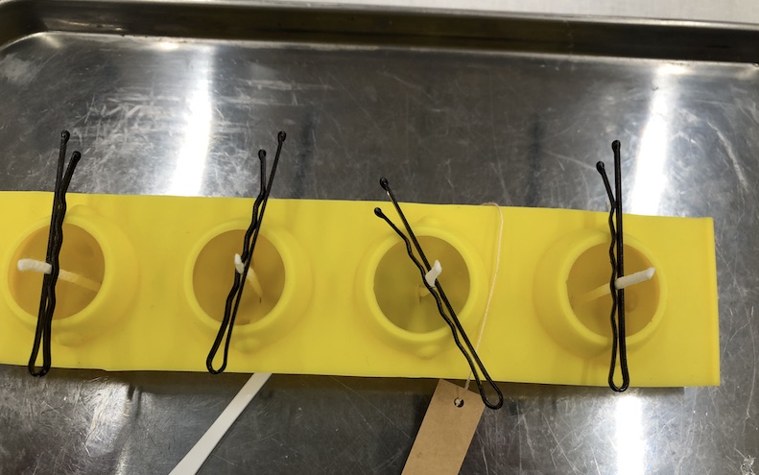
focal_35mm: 30
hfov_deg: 62.9
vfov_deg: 41.7
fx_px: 621
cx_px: 383
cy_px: 287
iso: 25
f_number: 1.8
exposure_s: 1/50
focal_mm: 3.99
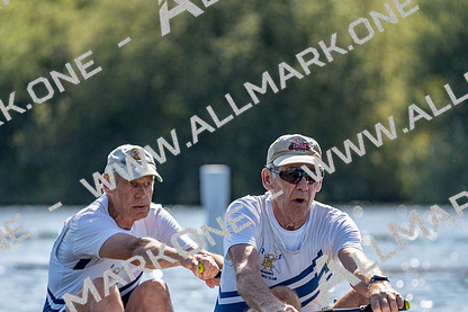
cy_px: 201
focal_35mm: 406
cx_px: 219
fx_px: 5276
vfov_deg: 3.4
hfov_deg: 5.1
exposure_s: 1/2000
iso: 400
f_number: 5.6
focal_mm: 291
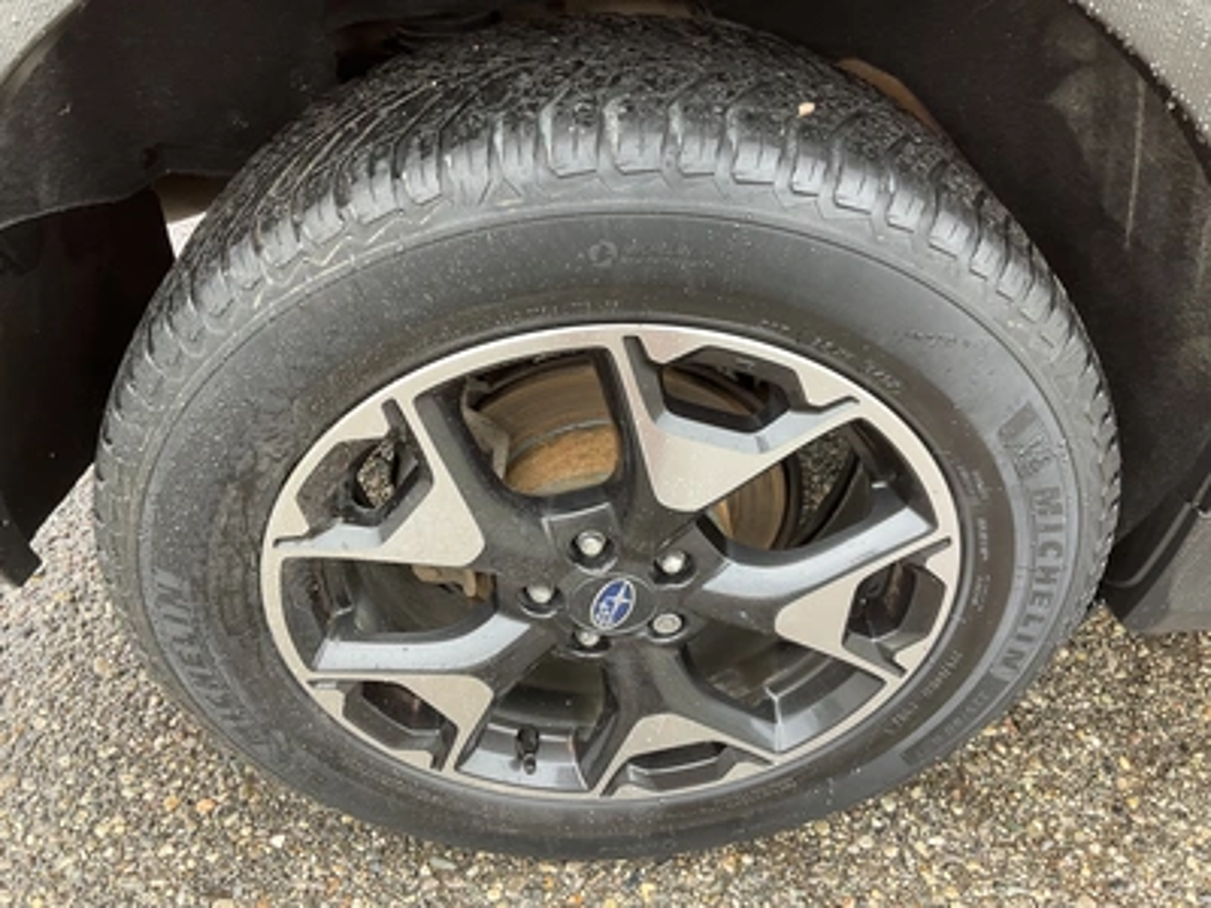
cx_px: 606
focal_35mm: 29
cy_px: 454
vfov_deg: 48.2
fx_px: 1015
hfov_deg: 61.7
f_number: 1.8
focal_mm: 3
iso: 64
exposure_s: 1/87
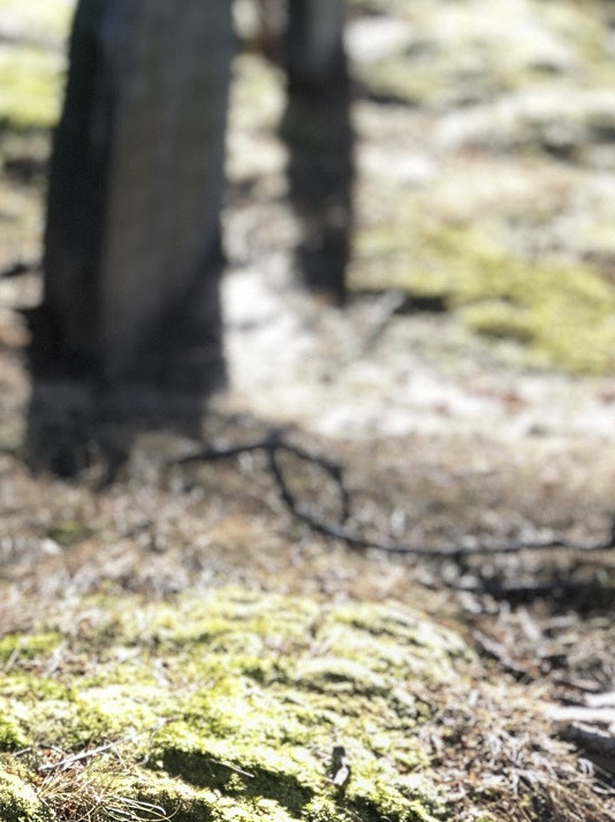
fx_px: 3035
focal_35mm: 128
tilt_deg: -9.1
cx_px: -20
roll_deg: -3.4
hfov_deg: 11.4
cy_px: 344
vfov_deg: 15.4
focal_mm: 6.6
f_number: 2.8
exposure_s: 1/120
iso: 25
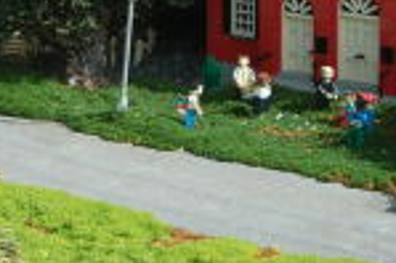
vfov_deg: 7.5
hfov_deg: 11.3
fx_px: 1978
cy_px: -117
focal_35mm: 180
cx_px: -19
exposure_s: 1/160
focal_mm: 28
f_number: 6.3
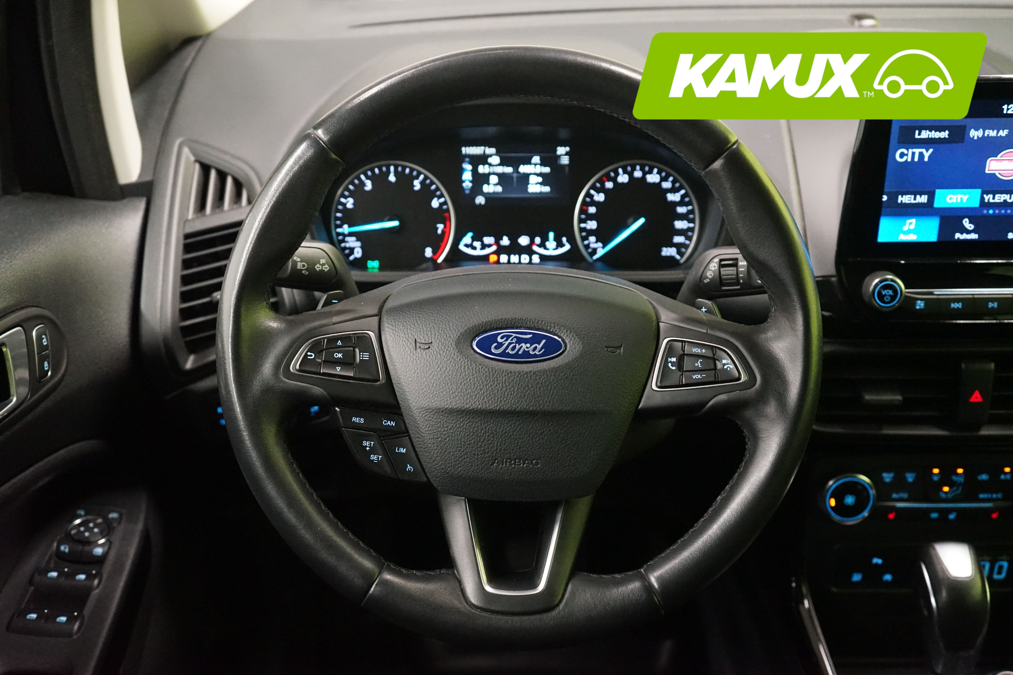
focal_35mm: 38
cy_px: 338
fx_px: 1069
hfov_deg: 50.7
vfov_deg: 35.1
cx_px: 506
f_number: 4
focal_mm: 38
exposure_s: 1/30
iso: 6400
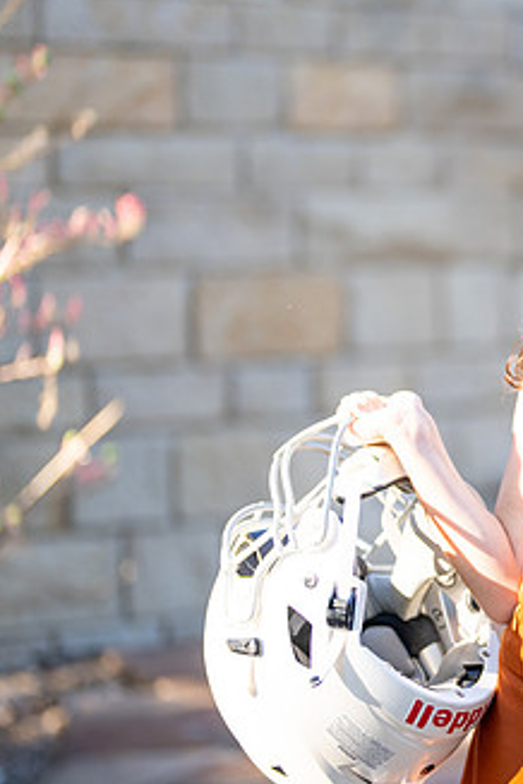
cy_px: 396
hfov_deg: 12.7
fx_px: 2266
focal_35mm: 104
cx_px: 682
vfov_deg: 19.6
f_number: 1.2
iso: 125
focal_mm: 50
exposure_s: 1/800
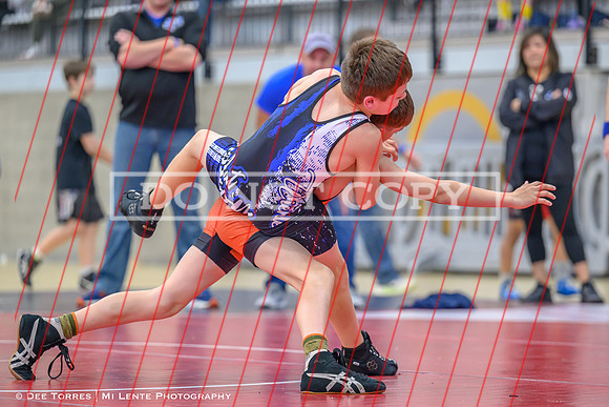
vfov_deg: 7.8
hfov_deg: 11.6
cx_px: 329
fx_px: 2995
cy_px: 233
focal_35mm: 177
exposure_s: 1/640
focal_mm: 145
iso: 2500
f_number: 2.8
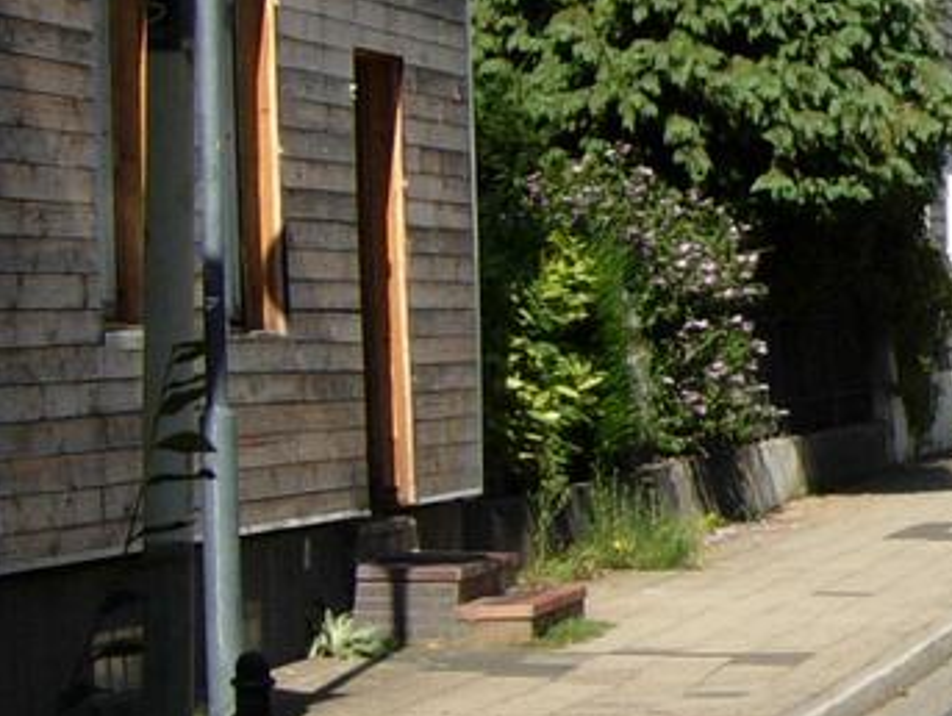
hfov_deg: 9.7
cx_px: 1860
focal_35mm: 191
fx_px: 5258
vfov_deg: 7.8
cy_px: -3
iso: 50
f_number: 5.7
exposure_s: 1/313
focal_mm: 8.5
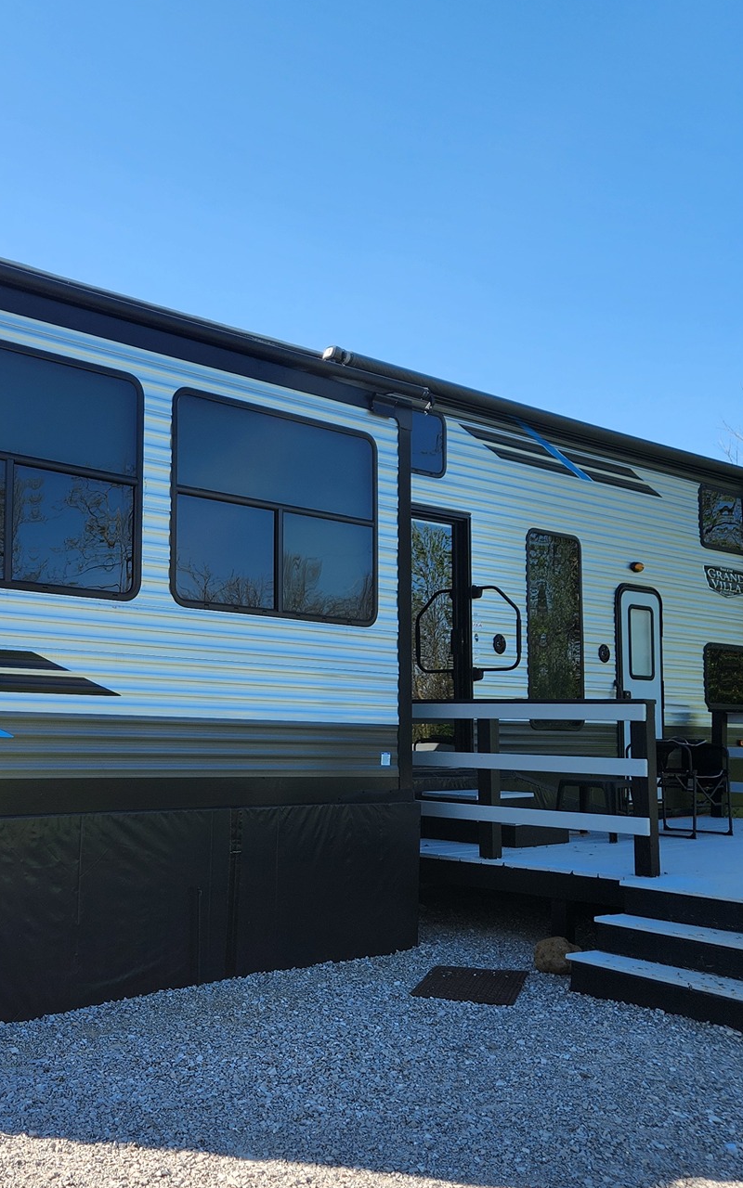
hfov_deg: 31.6
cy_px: 610
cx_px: 115
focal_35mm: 39
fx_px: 1264
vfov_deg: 50.4
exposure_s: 1/796
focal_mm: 5.4
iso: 20
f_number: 1.8
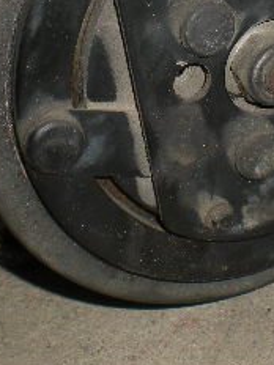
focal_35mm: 105
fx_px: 1108
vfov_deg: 18.2
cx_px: 203
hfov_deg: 14.0
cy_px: -6
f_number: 4.6
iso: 64
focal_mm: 6.3
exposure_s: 1/60
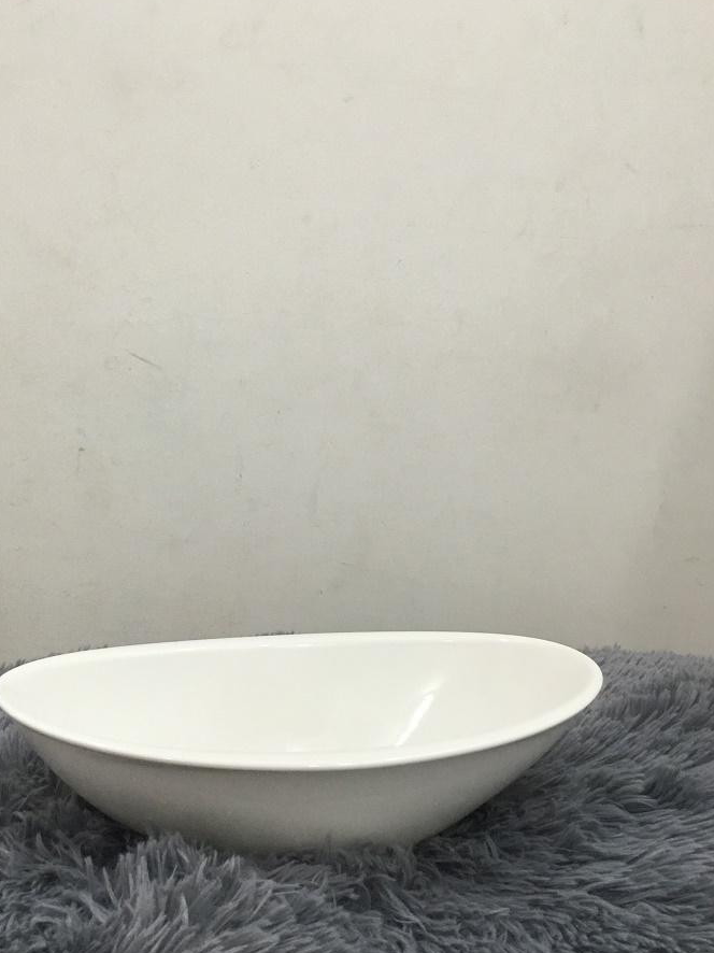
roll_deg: +1.1
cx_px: 253
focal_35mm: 42
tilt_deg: -10.2
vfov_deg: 44.7
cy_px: 528
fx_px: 1156
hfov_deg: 34.1
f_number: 2.4
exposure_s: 1/33
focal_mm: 3.3
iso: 64
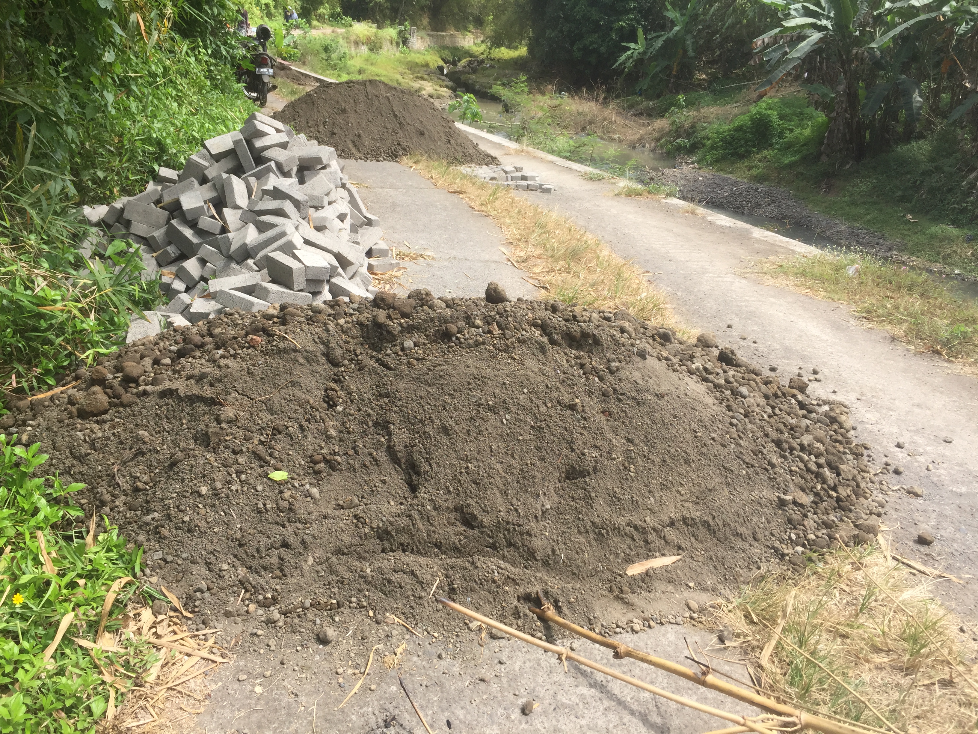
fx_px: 819
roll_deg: -5.3
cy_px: 367
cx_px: 489
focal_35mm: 29
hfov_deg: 61.7
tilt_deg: -19.6
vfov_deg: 48.2
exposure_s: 1/920
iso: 32
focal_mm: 4.15
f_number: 2.2
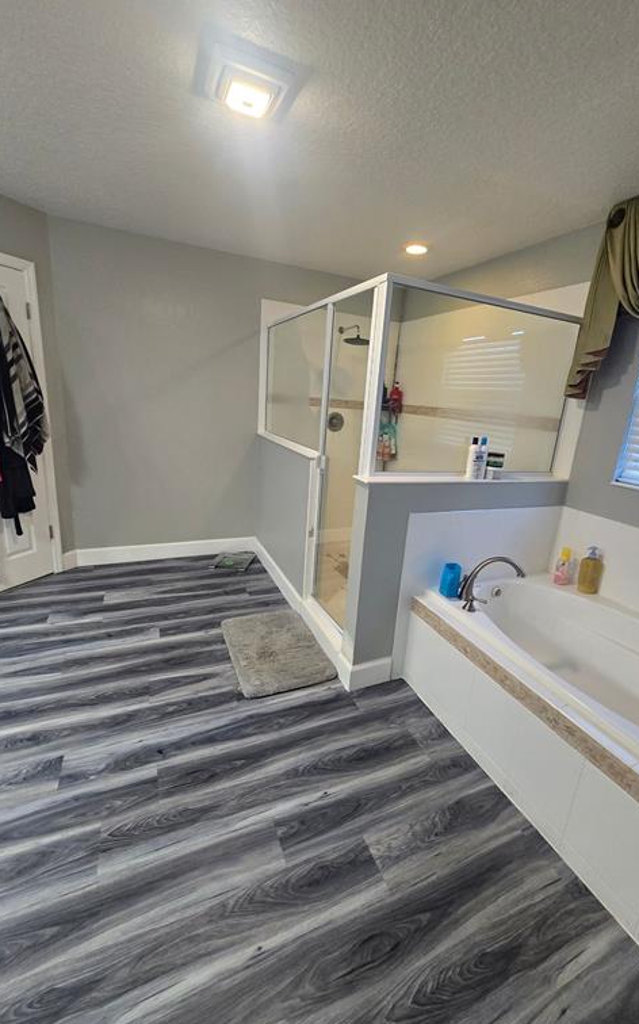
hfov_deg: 78.5
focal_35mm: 14
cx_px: 341
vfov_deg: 105.3
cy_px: 509
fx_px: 390
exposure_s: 1/60
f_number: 2.2
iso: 400
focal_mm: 2.2
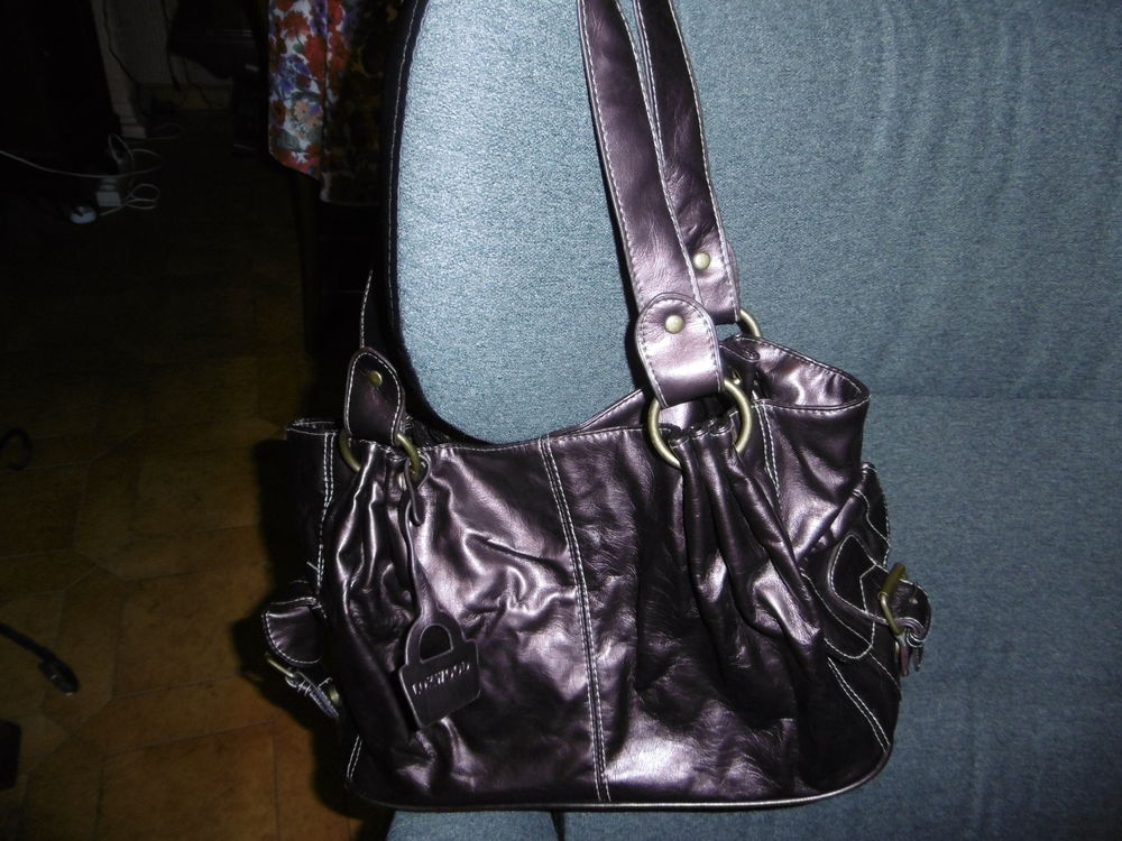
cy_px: 420
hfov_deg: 71.6
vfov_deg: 56.8
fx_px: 778
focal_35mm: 24
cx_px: 561
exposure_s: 1/60
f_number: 3.1
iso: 200
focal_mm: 4.3
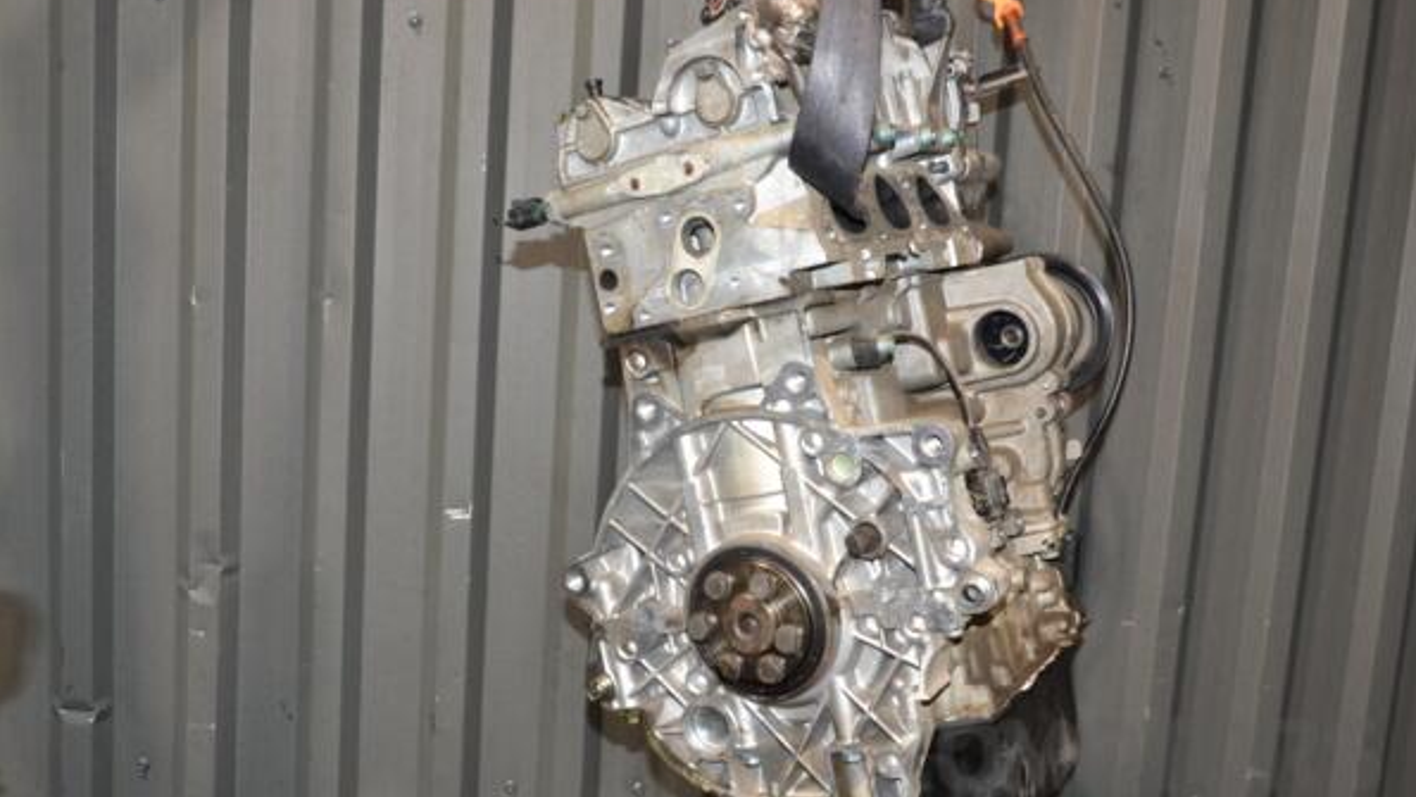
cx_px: 712
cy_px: 438
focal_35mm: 38
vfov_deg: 31.2
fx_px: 1427
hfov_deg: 52.8
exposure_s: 1/60
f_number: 5
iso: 800
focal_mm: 24
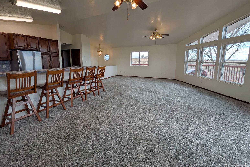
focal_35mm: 15
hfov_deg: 100.4
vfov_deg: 76.9
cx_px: 122
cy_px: 73
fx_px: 104
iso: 59
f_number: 2.2
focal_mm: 1.83
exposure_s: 1/285
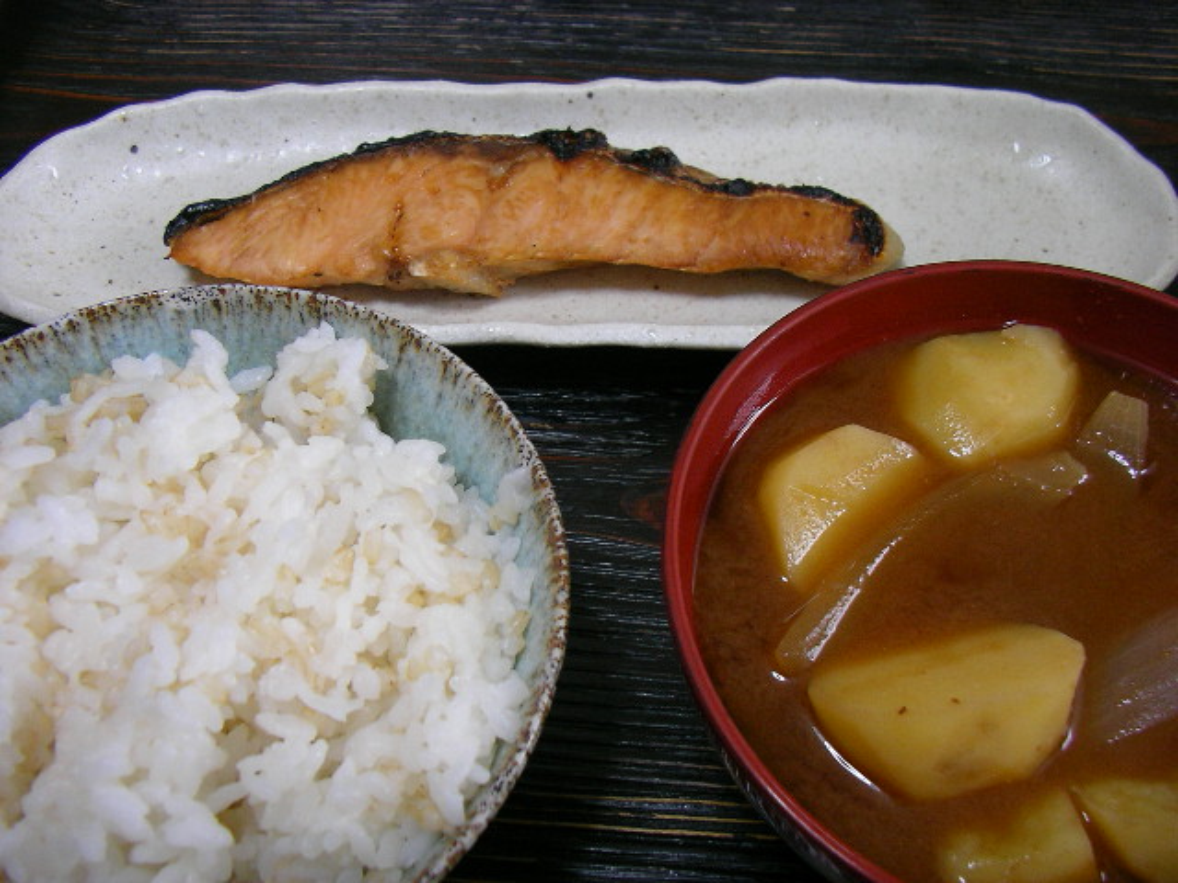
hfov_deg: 49.0
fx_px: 1293
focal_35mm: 38
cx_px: 589
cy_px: 442
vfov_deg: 37.7
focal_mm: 6
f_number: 2.9
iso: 100
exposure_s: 1/17.8
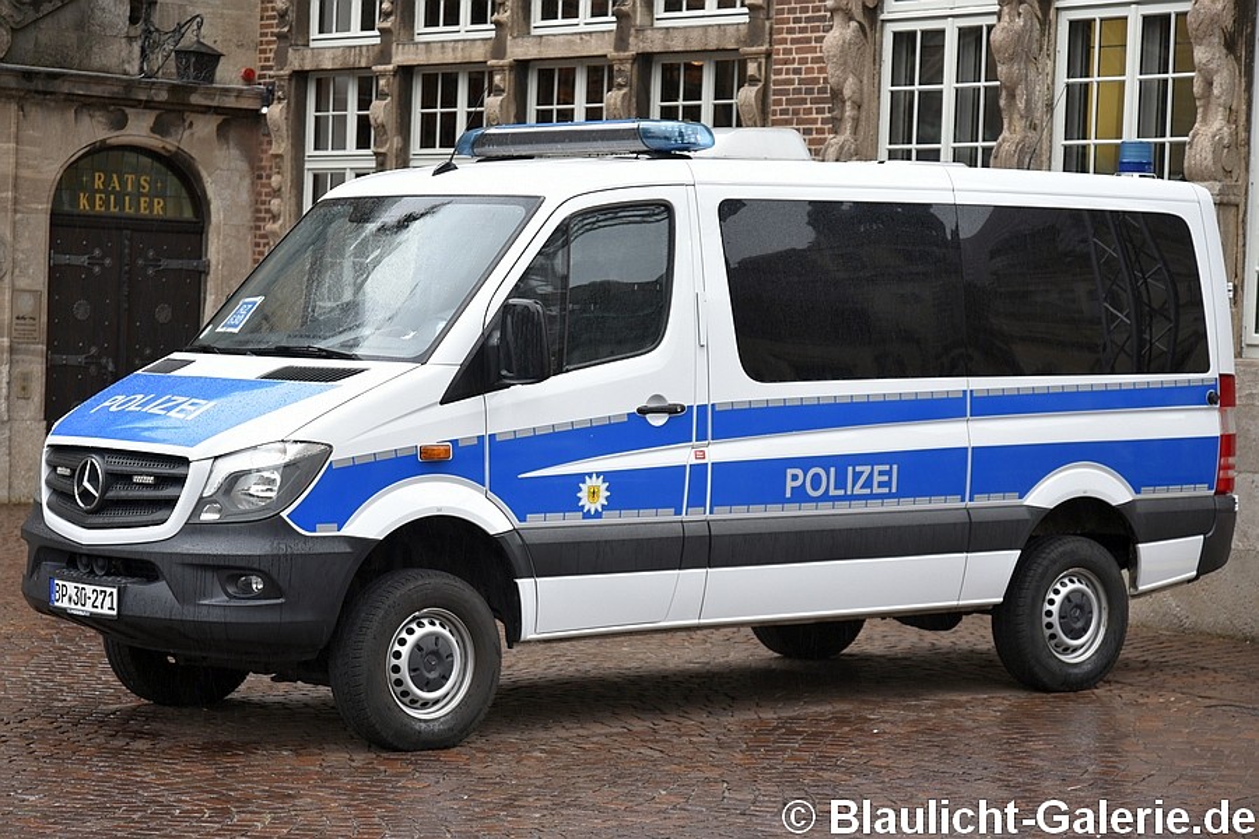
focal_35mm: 85
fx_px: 2972
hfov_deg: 23.9
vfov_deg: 16.1
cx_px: 630
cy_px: 420
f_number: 5
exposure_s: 1/100
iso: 400
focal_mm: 85
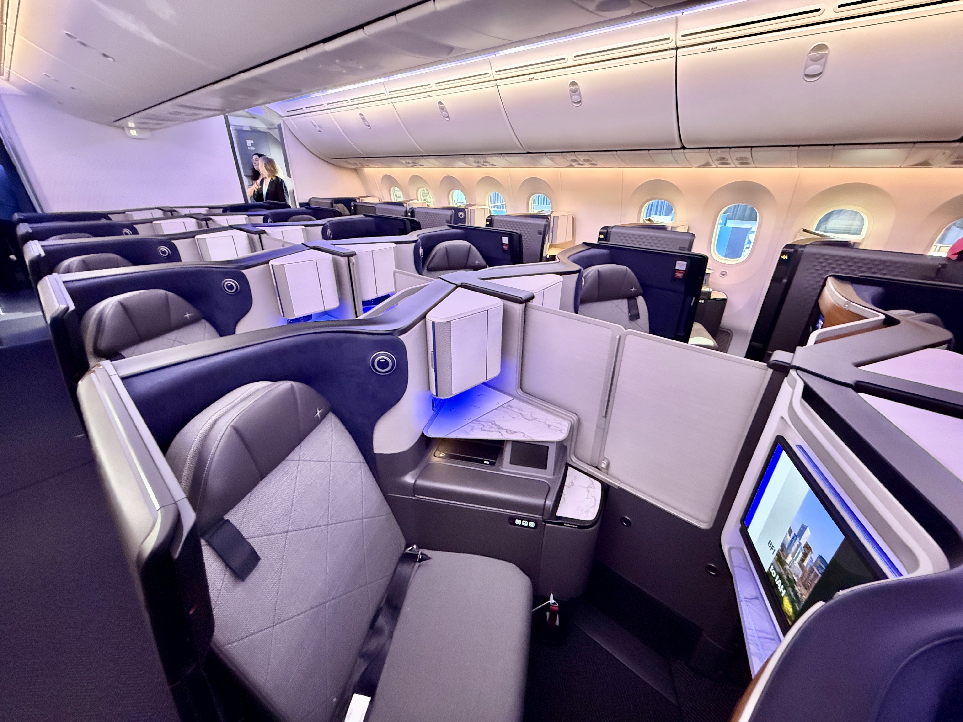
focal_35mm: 14
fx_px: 389
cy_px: 361
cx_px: 482
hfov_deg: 102.1
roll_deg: +0.2
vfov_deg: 85.7
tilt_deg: -25.9
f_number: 2.2
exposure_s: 1/37
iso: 1250
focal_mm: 2.22
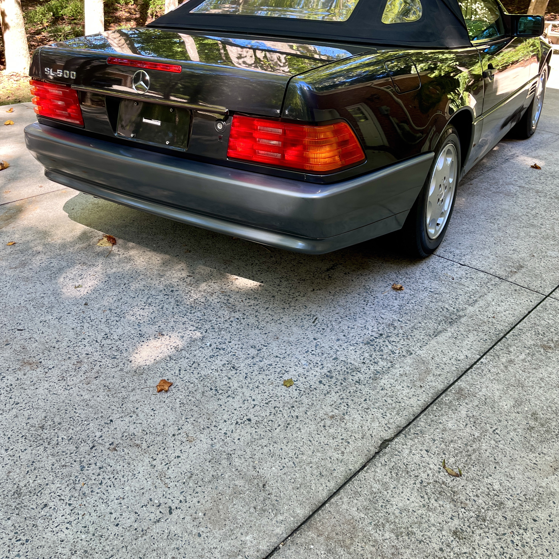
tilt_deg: -21.4
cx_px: 281
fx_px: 566
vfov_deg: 51.7
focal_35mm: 31
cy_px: 195
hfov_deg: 52.5
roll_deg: -4.0
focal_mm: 5.1
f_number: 1.6
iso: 40
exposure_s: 1/122
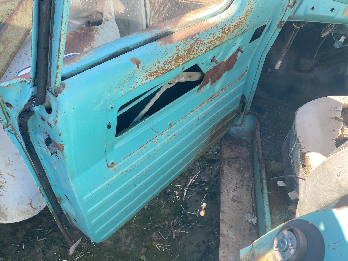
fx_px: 261
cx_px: 174
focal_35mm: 26
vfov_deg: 53.1
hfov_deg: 67.3
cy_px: 130
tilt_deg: -40.8
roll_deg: -1.3
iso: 32
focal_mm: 4.25
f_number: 1.8
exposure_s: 1/179
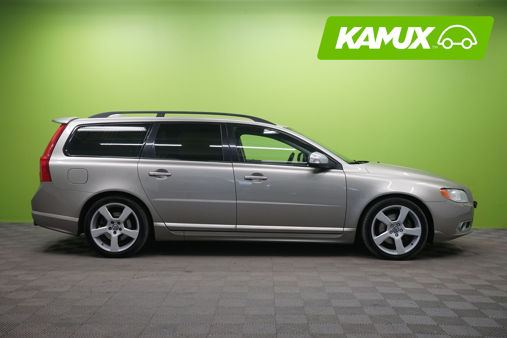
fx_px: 549
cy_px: 169
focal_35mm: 39
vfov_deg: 34.2
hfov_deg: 49.6
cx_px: 254
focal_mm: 39
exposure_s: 1/25
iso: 2000
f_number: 9
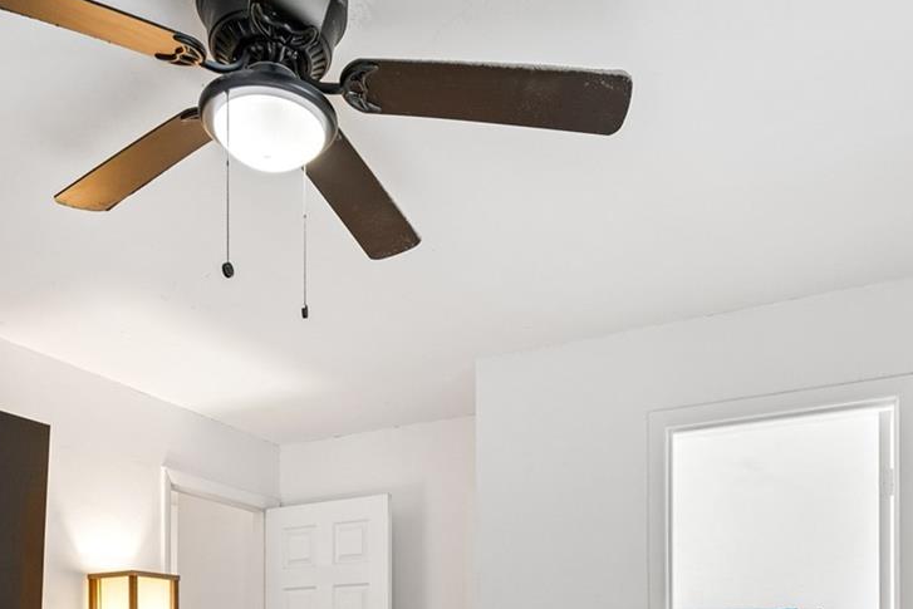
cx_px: 382
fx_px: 837
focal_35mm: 33
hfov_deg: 56.9
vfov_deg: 35.3
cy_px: 639
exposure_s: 1/13
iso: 100
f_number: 4.5
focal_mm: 10
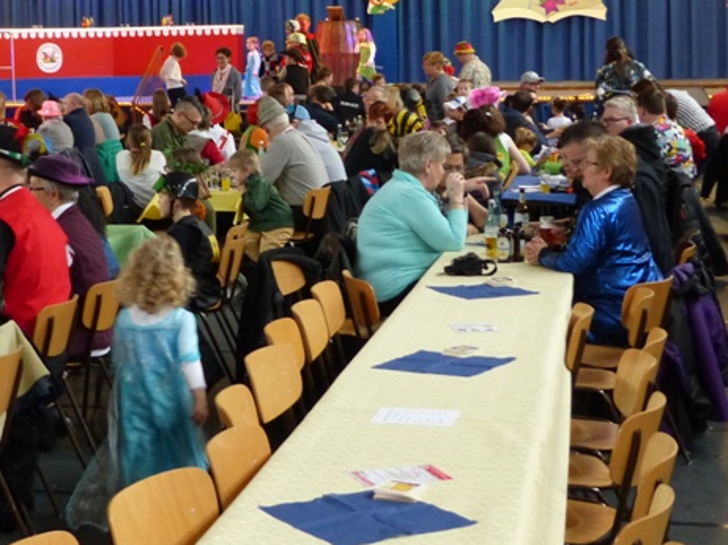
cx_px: 203
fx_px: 1640
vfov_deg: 18.7
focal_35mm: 78
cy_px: 112
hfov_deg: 24.8
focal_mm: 8.1
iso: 400
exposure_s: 1/25
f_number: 2.8
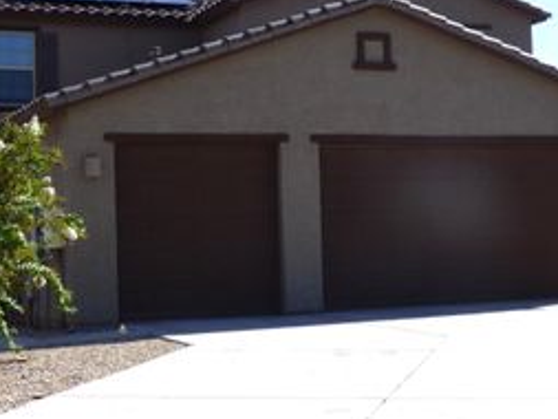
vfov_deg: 19.2
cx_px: 302
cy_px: 195
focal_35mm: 77
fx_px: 1242
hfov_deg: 25.3
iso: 100
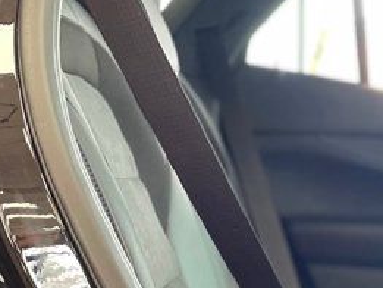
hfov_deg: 17.9
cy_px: 244
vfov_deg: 14.4
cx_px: 503
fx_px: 1129
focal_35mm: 102
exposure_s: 1/60
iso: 320
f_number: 1.6
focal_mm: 4.2
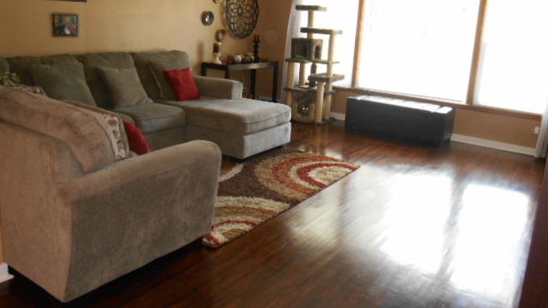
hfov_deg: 58.0
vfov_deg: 34.5
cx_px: 274
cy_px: 114
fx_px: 494
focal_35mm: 34
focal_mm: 5.5
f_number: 3.6
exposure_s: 1/25
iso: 360
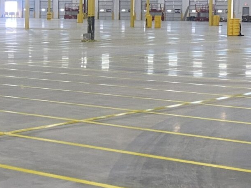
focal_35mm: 109
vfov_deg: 13.5
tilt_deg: -1.9
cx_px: -23
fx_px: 790
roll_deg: -0.9
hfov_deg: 17.5
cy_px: 37
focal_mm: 4.25
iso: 125
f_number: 1.8
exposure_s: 1/87
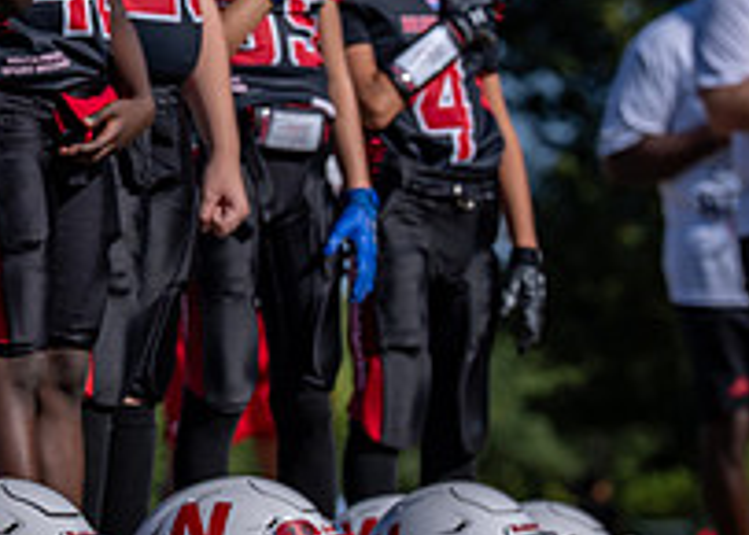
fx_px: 8785
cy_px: 64
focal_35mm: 413
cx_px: -196
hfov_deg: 4.9
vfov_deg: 3.5
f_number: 5
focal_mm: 133
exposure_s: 1/1250
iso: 100
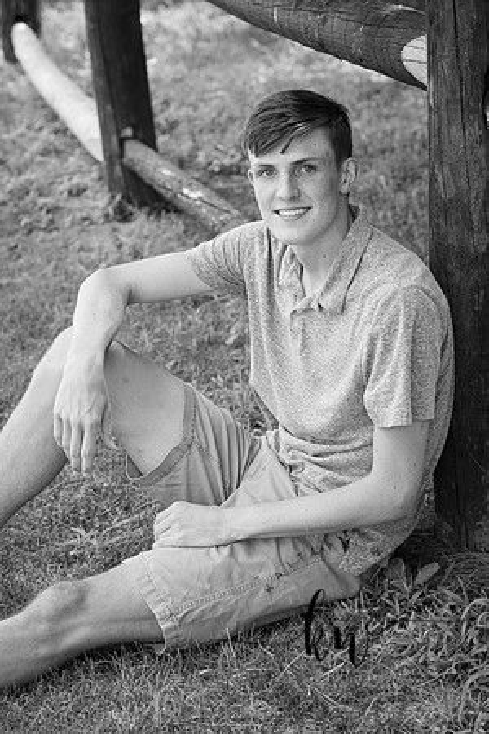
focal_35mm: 95
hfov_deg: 14.4
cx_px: 244
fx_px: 1935
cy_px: 367
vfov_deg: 21.5
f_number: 5.6
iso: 400
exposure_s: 1/200
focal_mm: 95
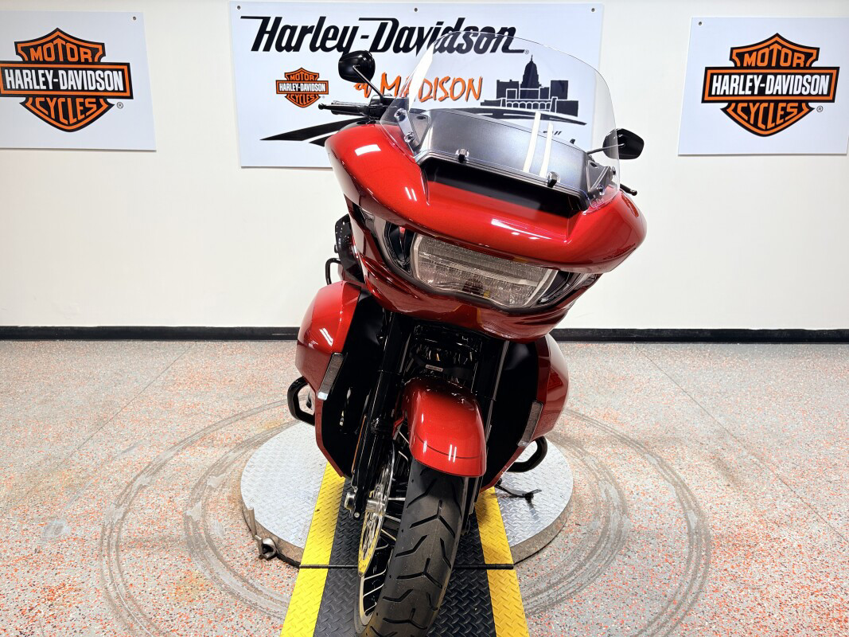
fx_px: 638
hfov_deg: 67.3
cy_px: 318
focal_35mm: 26
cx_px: 424
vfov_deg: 53.1
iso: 50
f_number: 1.6
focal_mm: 5.96
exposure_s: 1/120
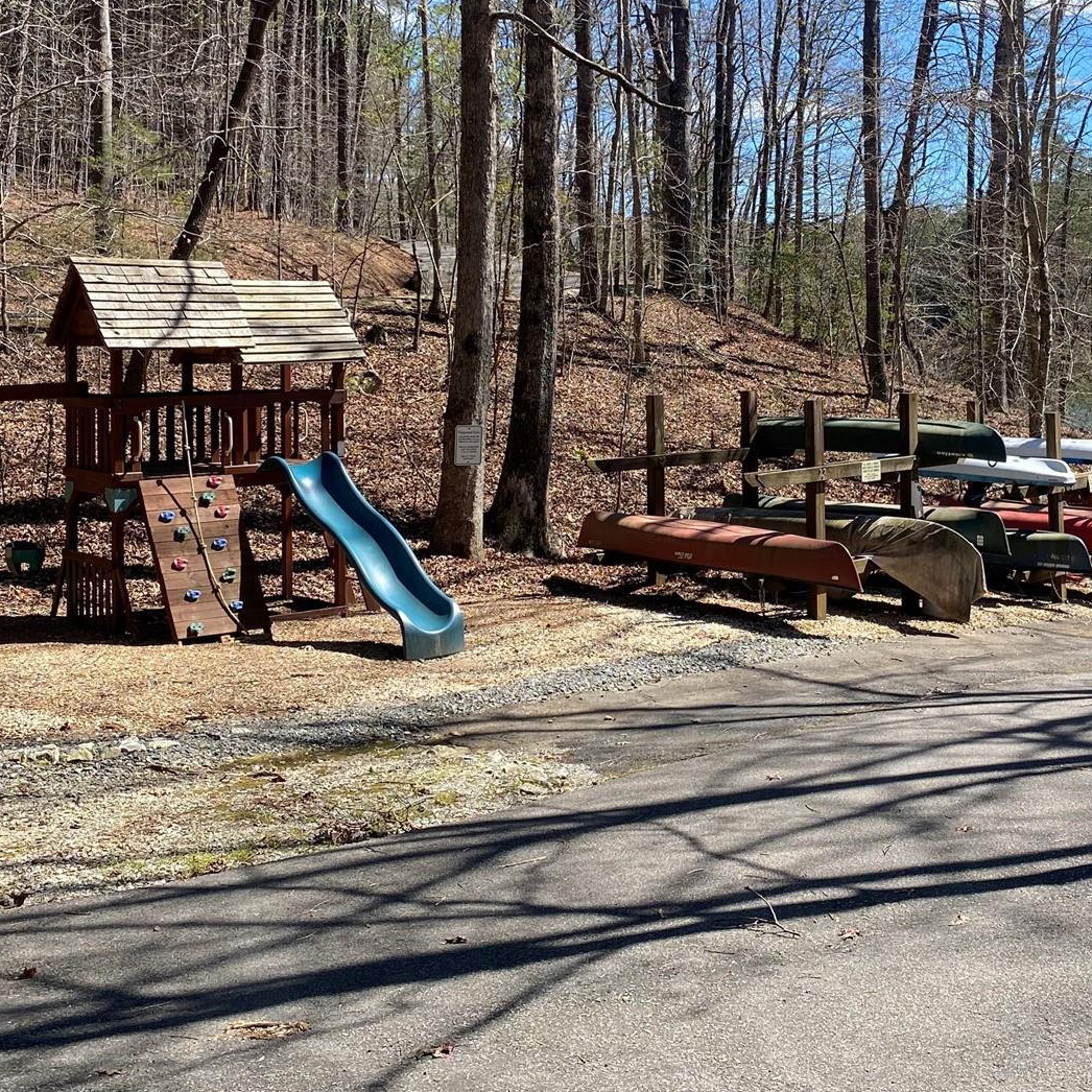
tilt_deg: -0.1
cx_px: 781
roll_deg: +0.8
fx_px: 1606
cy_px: 315
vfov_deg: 36.9
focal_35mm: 45
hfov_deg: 36.9
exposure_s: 1/1330
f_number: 1.8
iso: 32
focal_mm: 4.25
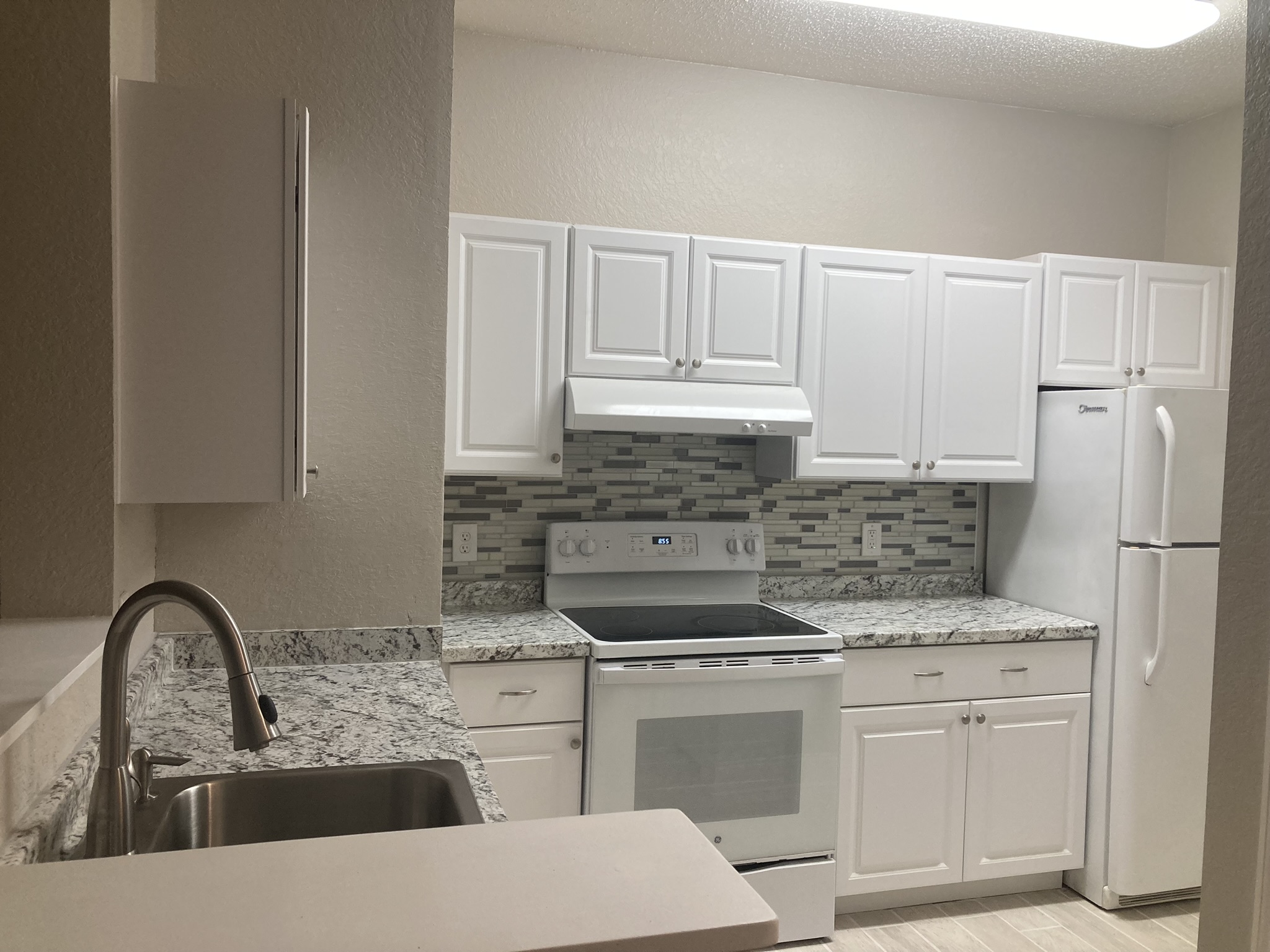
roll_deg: -1.4
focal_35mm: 28
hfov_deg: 63.4
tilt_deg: -1.1
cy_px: 476
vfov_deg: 49.7
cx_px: 635
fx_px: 1027
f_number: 1.8
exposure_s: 1/60
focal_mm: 3.99
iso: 64
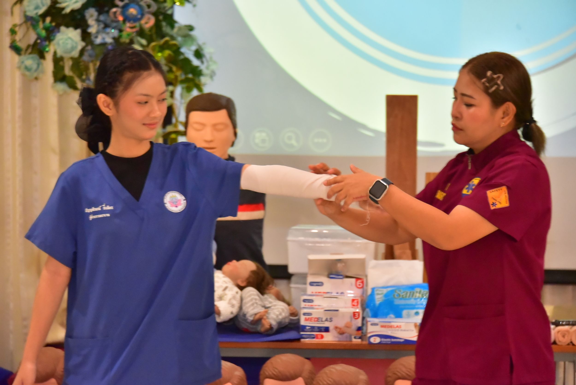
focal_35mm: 160
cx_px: 288
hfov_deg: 12.8
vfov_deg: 8.6
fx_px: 2561
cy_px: 192
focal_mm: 160
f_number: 5.6
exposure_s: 1/160
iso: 10000
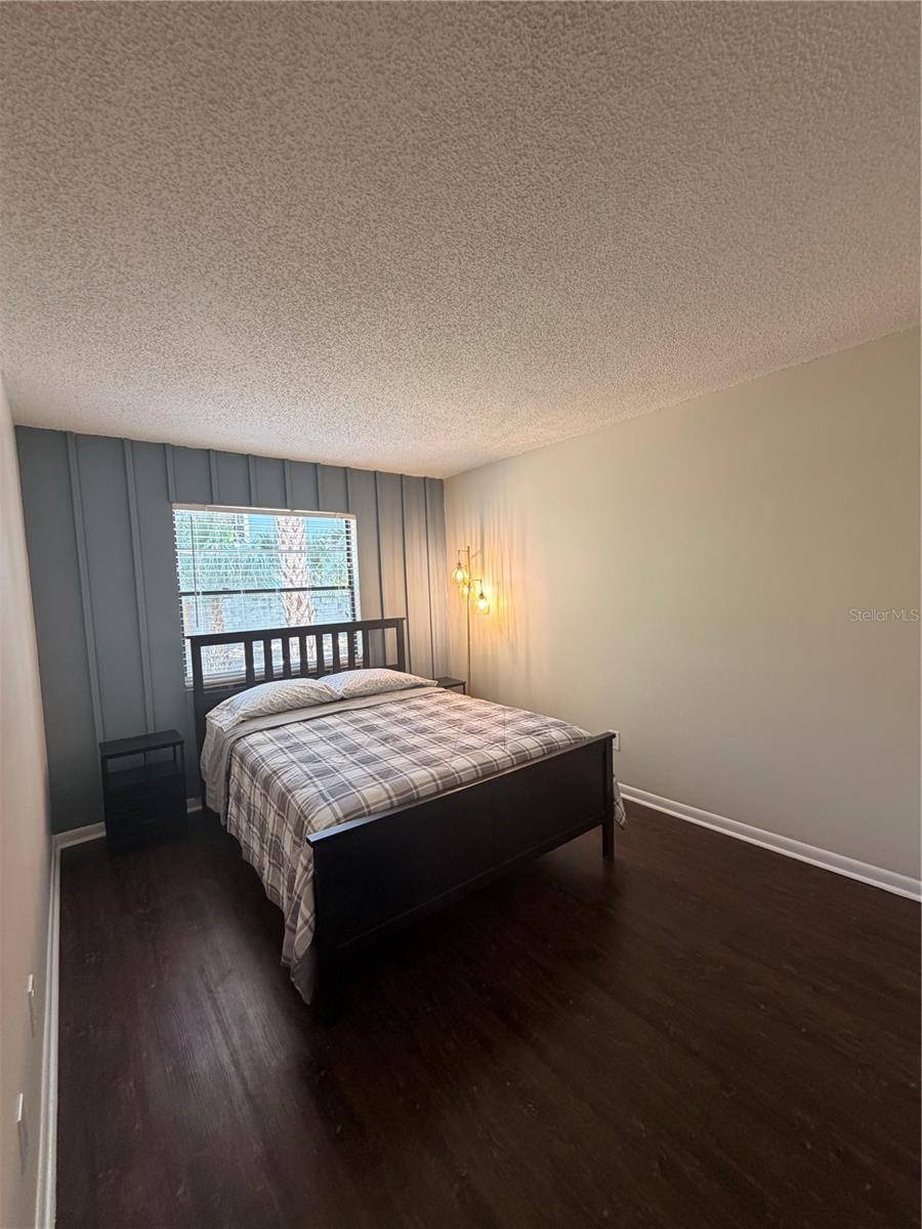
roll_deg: +2.1
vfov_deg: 102.1
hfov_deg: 85.7
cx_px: 461
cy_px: 614
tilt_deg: -4.6
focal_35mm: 14
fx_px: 497
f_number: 2.2
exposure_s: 1/60
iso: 200
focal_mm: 2.22
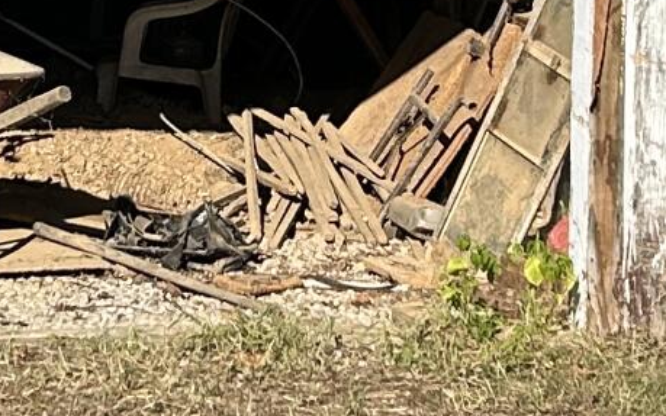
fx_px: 3268
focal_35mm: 180
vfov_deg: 7.2
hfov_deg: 11.6
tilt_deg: -0.1
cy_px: -200
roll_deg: +0.7
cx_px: 258
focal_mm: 5.7
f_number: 1.5
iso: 50
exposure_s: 1/3704
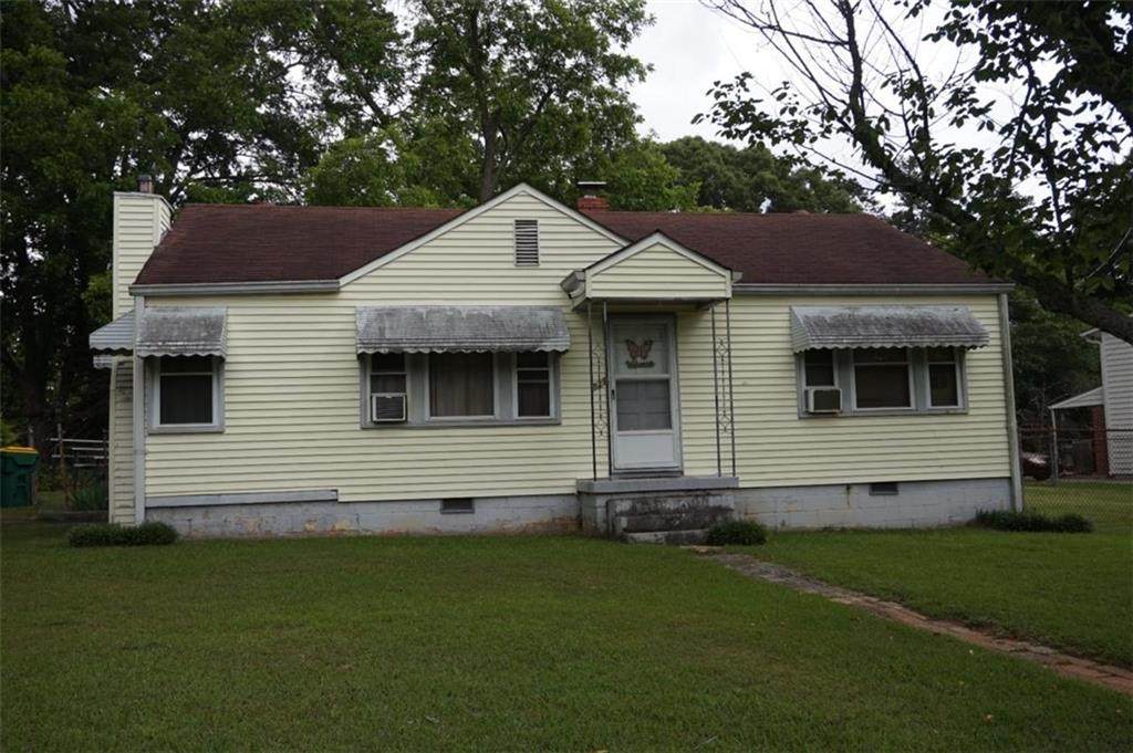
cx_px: 566
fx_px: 1038
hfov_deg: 57.3
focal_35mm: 33
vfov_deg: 39.9
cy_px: 376
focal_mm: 22
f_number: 5.6
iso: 100
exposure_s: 1/200
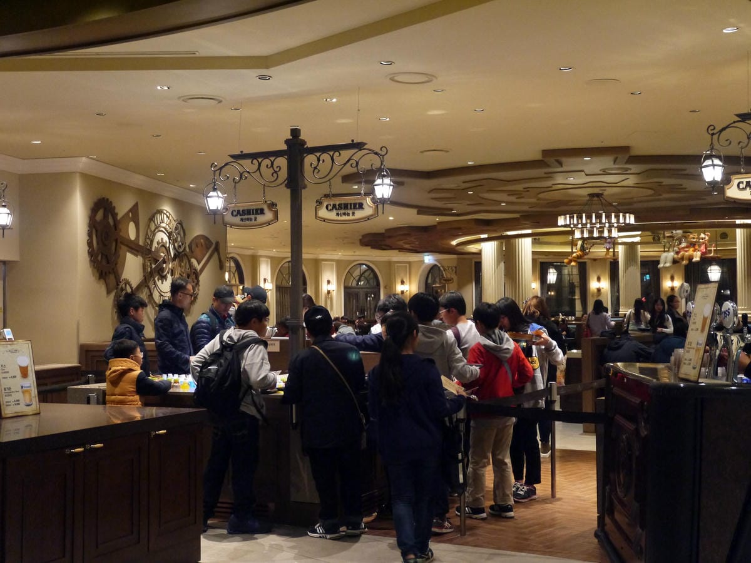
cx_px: 376
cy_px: 282
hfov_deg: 39.7
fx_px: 1041
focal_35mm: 48
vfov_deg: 30.3
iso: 1600
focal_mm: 24
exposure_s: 1/50
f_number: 4.8
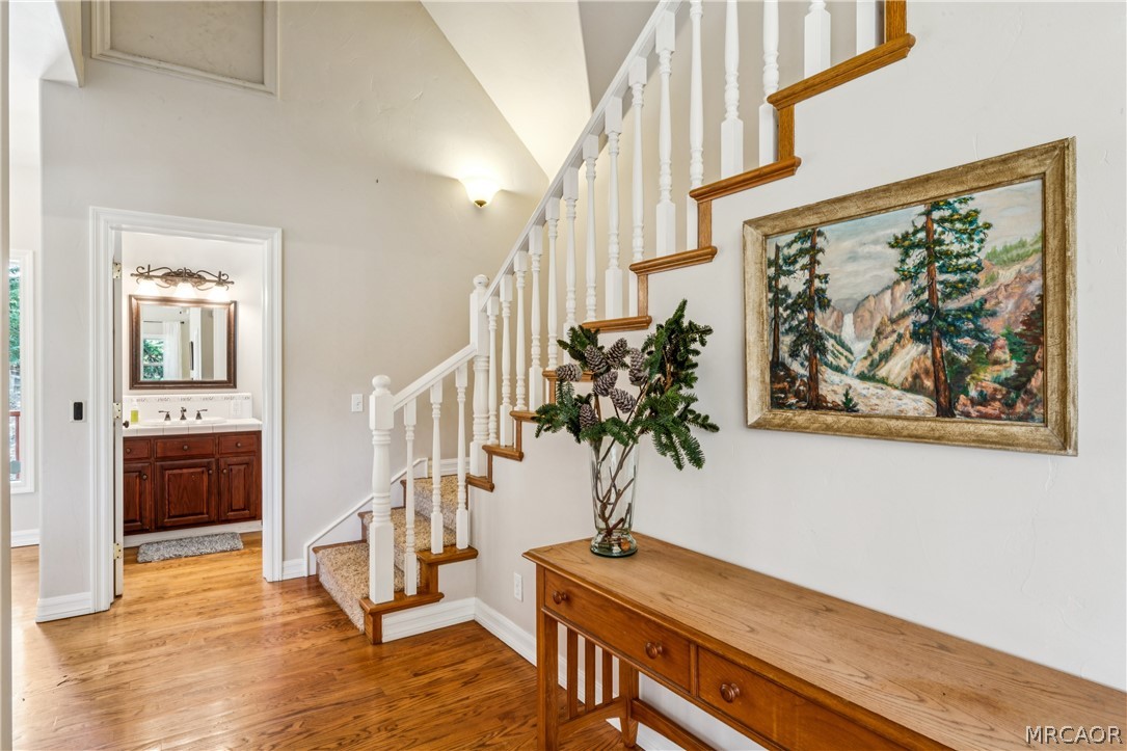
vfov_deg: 63.2
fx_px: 610
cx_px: 564
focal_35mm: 20
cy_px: 376
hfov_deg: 85.4
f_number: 22
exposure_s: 8
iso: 100
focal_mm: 19.5
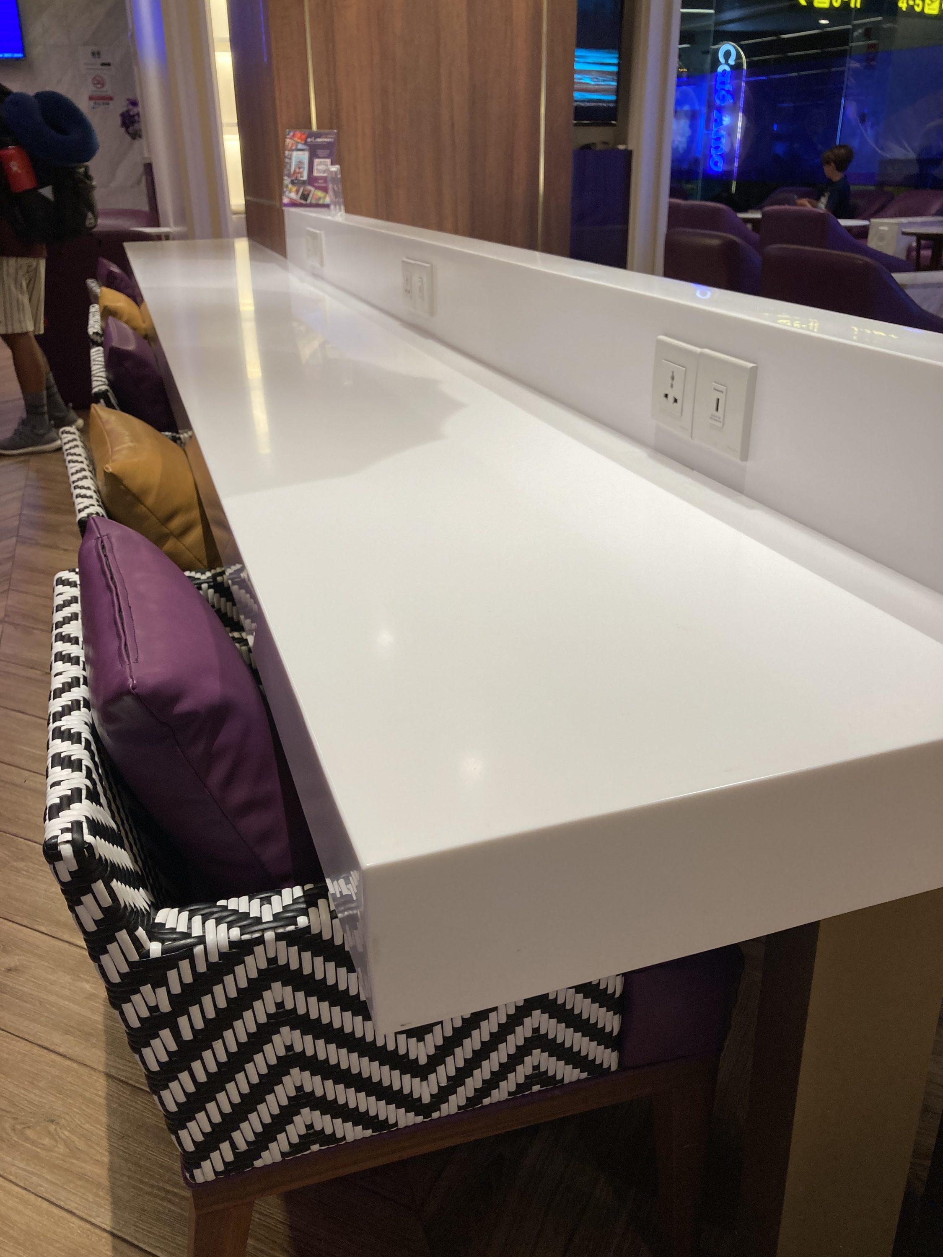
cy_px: 628
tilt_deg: -23.1
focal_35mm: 28
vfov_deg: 63.4
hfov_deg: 49.7
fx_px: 1017
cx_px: 472
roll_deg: +0.2
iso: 64
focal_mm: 3.99
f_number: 1.8
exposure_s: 1/50
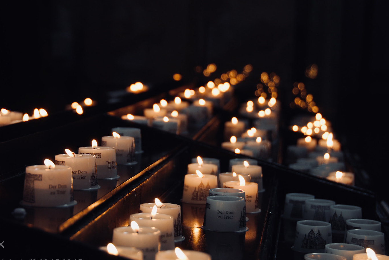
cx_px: 162
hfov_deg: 22.1
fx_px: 995
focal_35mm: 92
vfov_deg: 14.9
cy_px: 132
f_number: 4.8
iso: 200
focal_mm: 52
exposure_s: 1/40
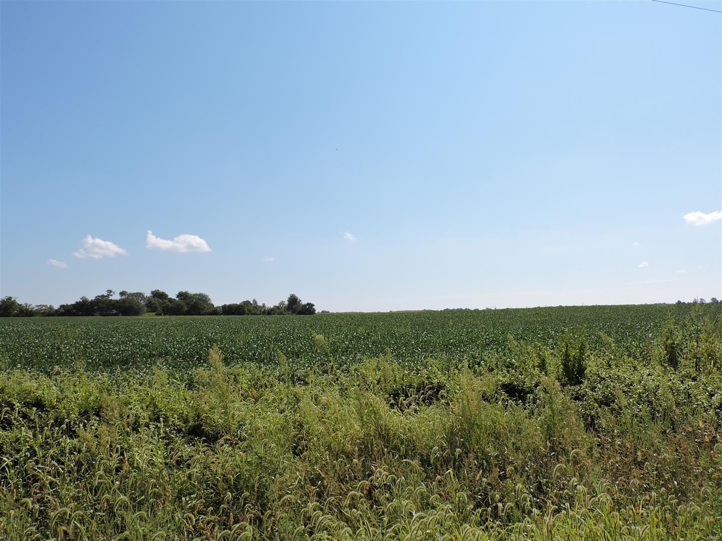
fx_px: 501
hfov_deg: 71.6
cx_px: 361
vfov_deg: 56.8
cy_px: 270
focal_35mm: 24
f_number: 3.7
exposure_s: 1/1250
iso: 100
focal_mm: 4.3
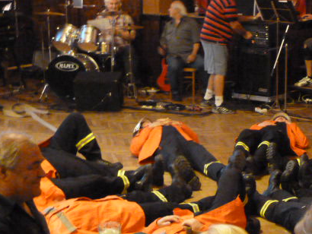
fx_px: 830
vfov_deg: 16.0
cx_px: 233
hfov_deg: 21.1
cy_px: 169
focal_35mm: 92
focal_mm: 9.7
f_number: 3.9
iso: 1600
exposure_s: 1/6
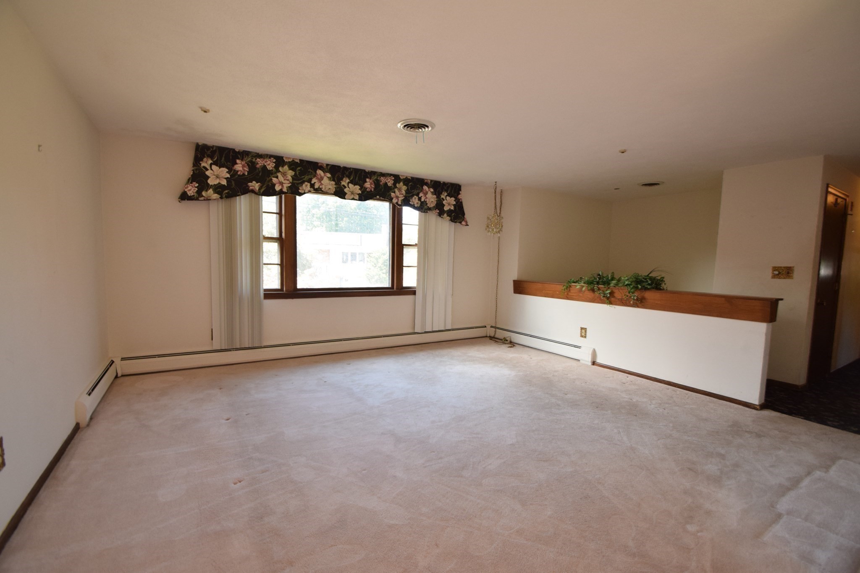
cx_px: 430
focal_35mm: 15
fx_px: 358
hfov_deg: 100.4
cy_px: 286
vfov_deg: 77.3
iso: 800
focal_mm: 10
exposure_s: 1/125
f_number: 5.6
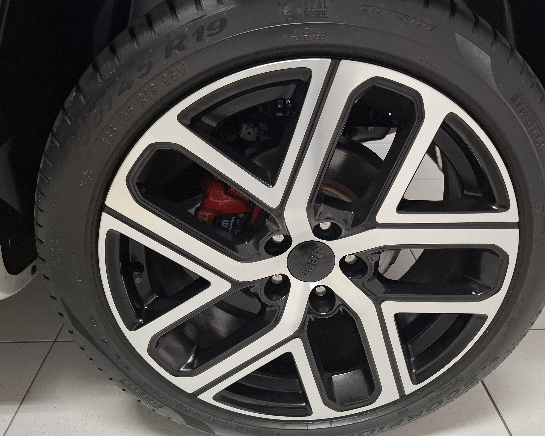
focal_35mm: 28
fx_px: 452
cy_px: 217
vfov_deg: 51.5
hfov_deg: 62.1
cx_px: 297
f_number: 1.8
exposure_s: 1/30
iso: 320
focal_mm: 5.54
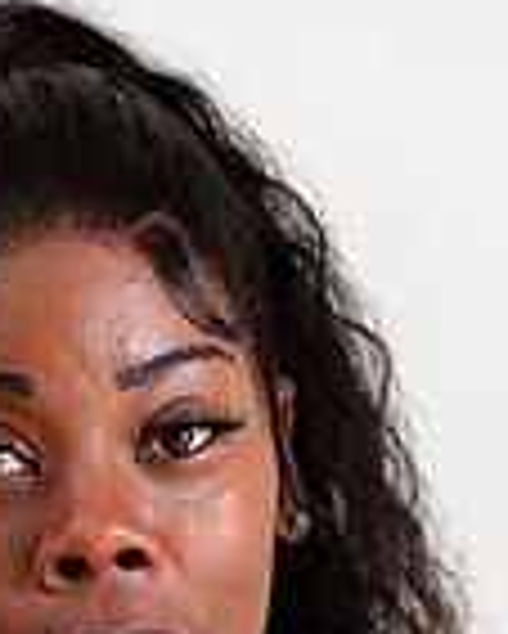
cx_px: 108
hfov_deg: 6.1
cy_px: 971
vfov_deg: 7.4
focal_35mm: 255
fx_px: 4787
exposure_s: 1/160
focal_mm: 85
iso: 50
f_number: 2.5
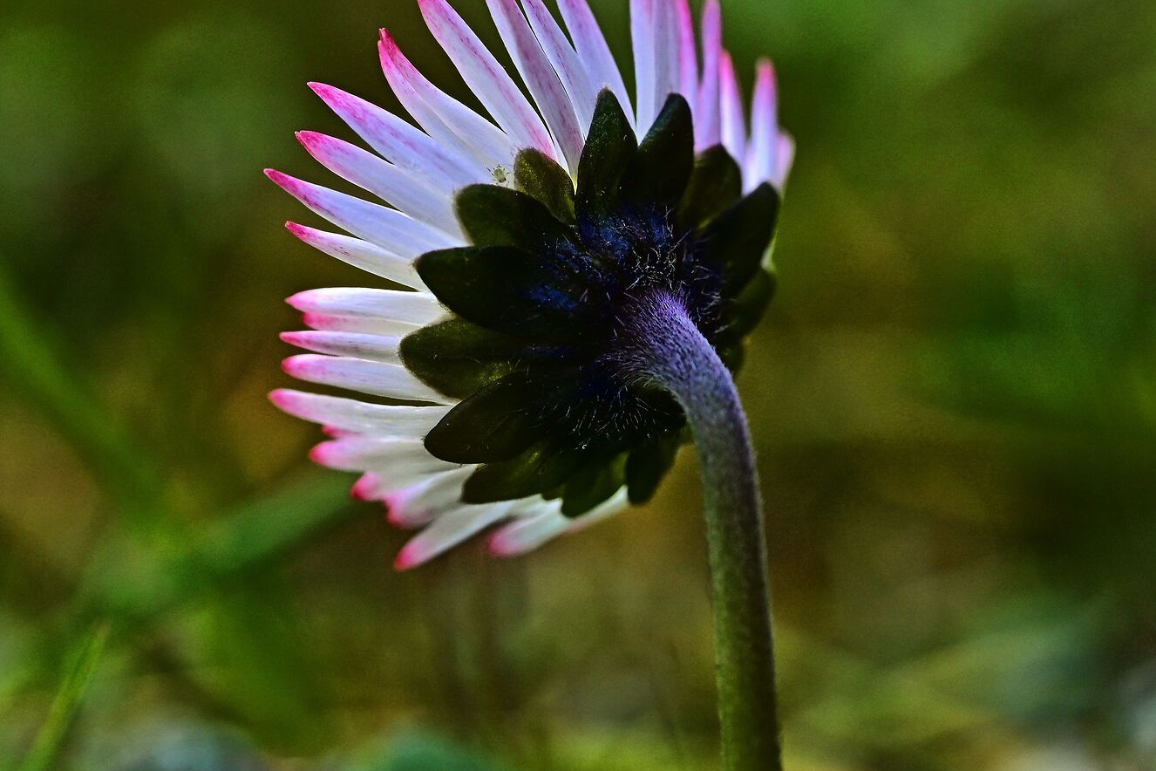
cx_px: 467
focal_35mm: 190
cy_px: 203
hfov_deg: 10.8
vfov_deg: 7.2
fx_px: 6101
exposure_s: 1/400
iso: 640
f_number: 8
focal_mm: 105
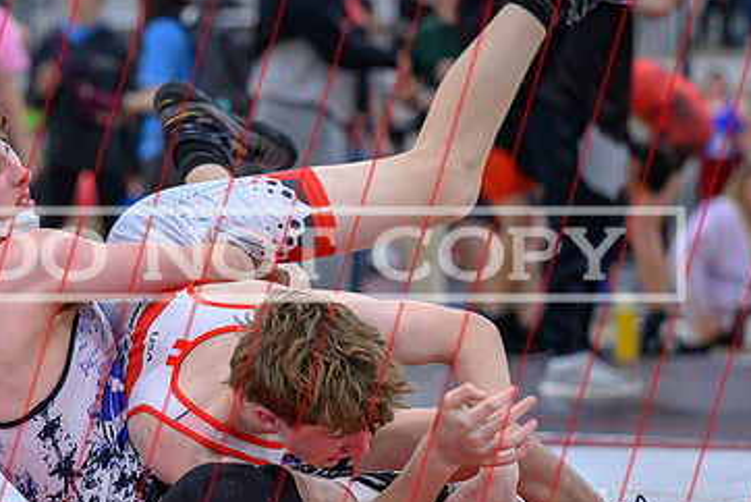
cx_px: 125
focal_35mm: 248
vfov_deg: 5.5
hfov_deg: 8.3
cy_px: 347
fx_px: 5178
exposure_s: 1/640
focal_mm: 104
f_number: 2.8
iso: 1100
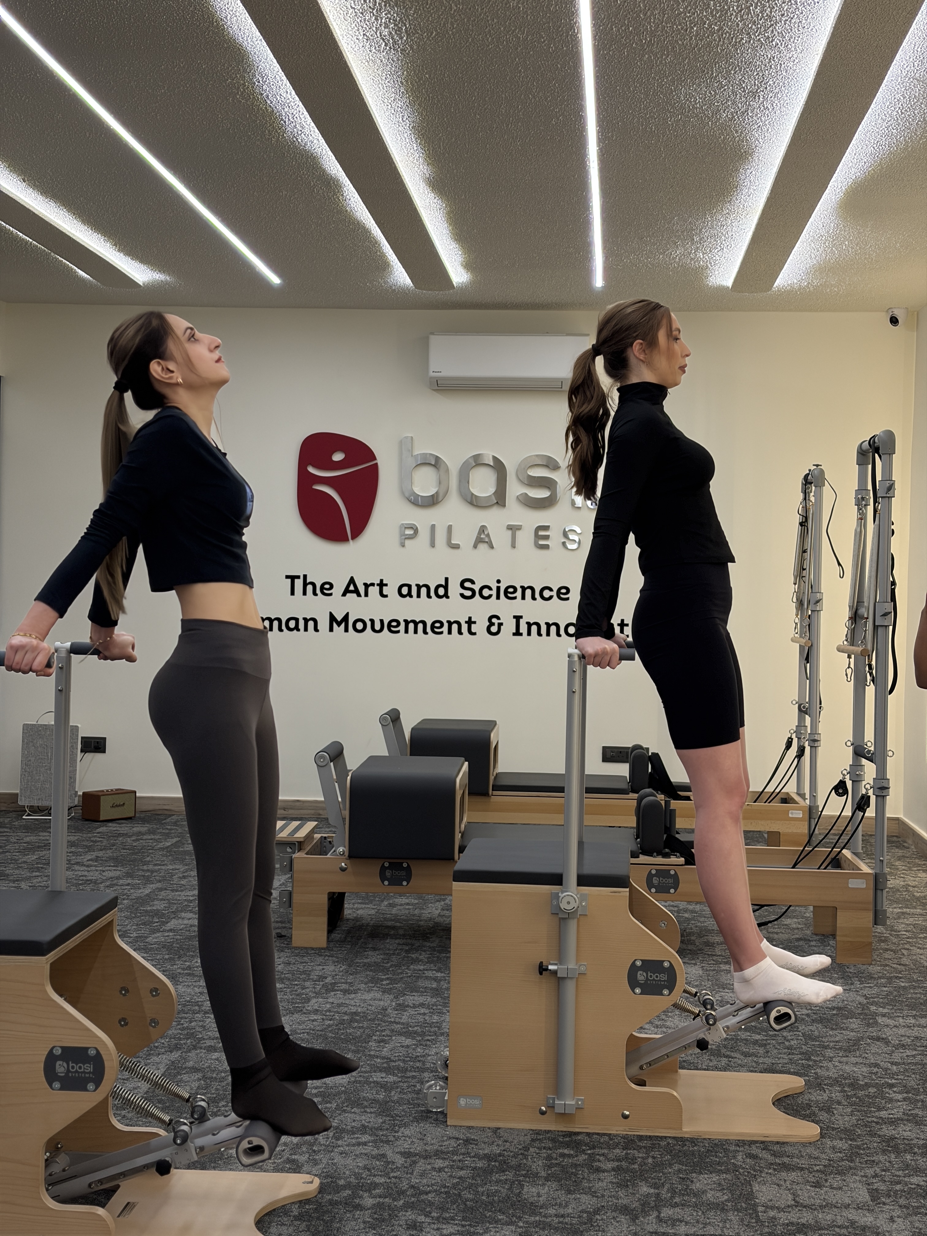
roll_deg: -0.8
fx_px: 1857
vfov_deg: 36.8
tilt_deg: -1.4
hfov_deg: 28.0
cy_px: 618
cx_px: 464
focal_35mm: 52
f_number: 1.6
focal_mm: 5.96
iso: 50
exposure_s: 1/100
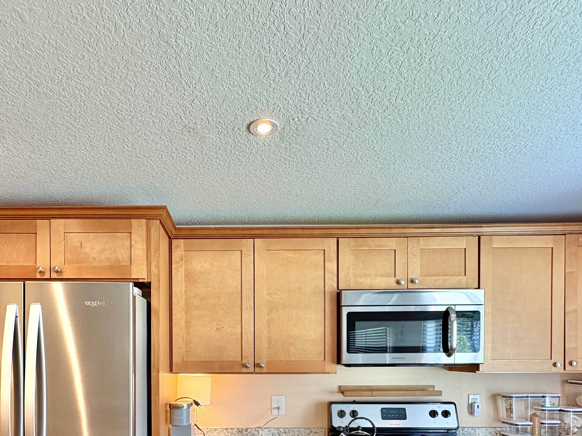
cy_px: 361
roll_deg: +0.4
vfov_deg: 52.4
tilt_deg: -0.2
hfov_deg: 70.9
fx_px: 404
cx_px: 234
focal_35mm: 24
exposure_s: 1/60
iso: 160
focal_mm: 2.22
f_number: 2.2
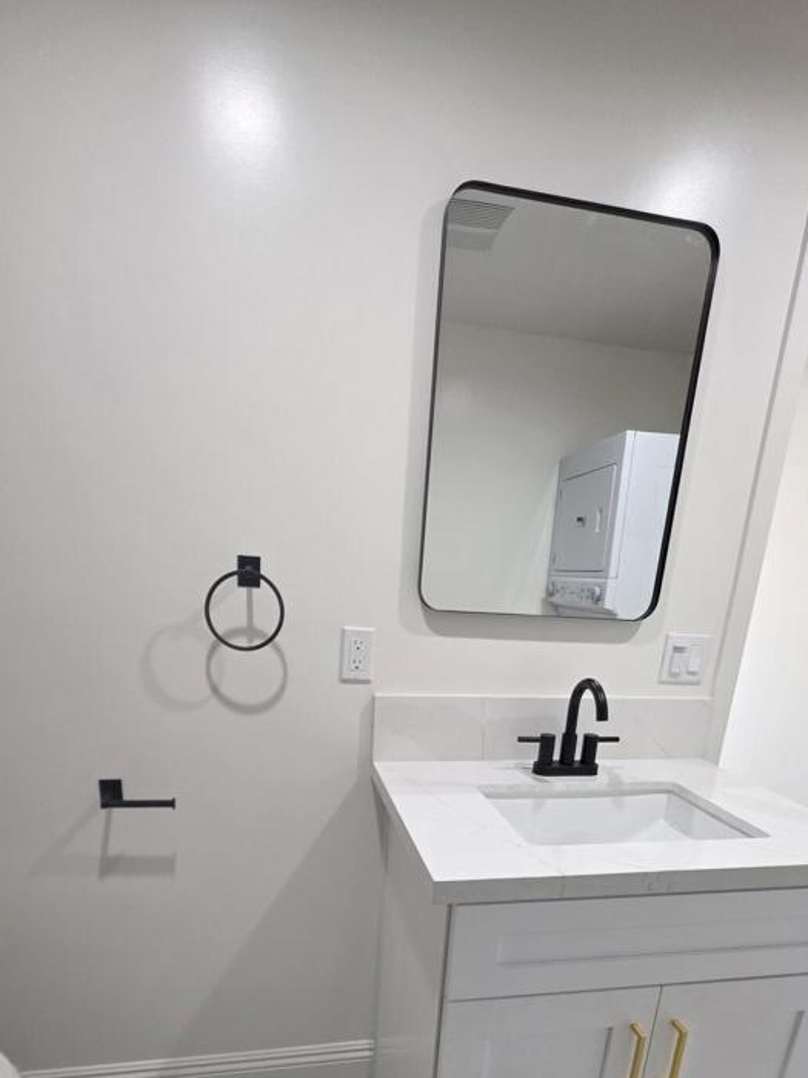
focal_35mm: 19
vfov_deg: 80.3
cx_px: 382
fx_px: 592
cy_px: 761
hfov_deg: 68.6
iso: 250
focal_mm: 2.2
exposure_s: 1/120
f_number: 1.9
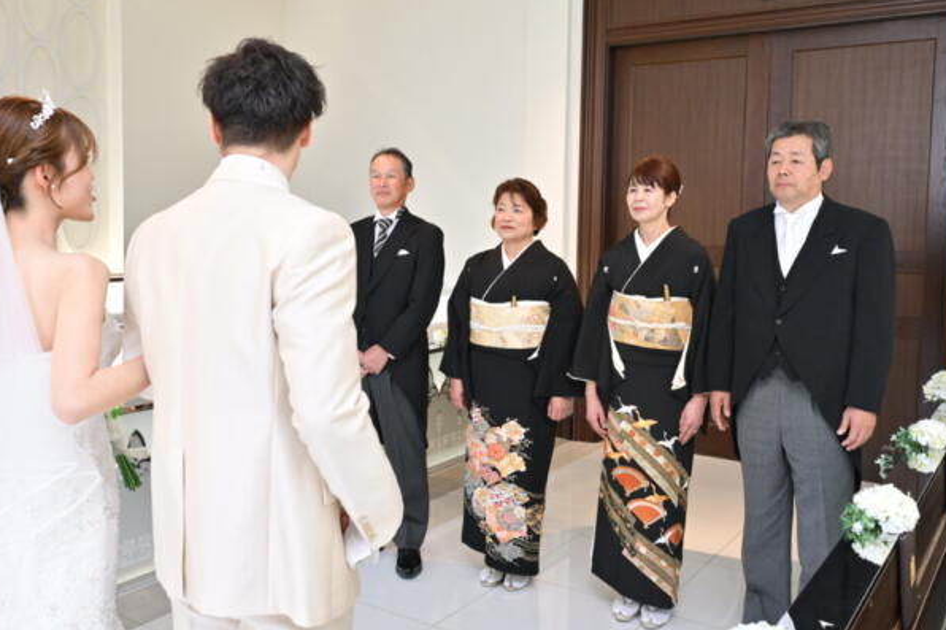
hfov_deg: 54.9
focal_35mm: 35
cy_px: 279
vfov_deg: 38.2
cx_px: 443
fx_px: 910
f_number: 5.6
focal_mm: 27.5
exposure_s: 1/160
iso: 1600
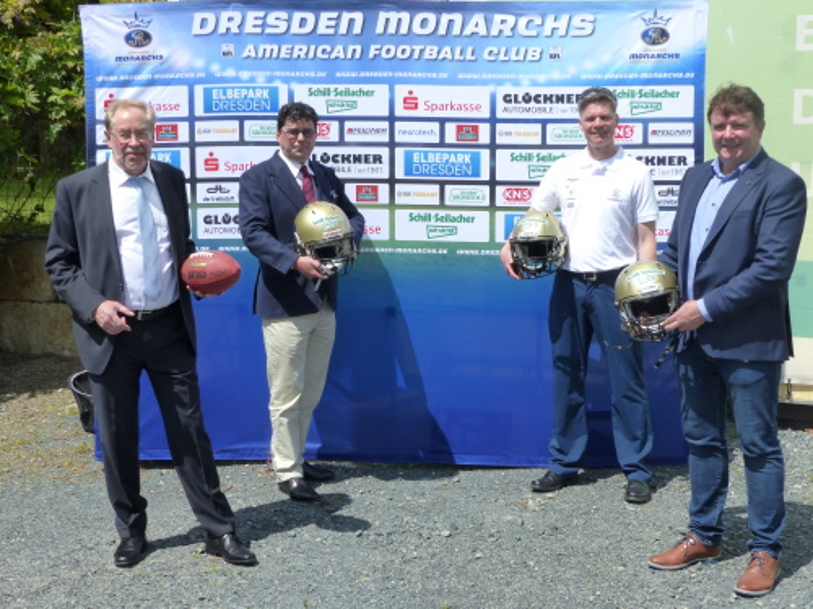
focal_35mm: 50
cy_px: 304
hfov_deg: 38.2
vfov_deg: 29.1
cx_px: 406
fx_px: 1174
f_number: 4
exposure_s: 1/1000
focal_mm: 9.1
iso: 160
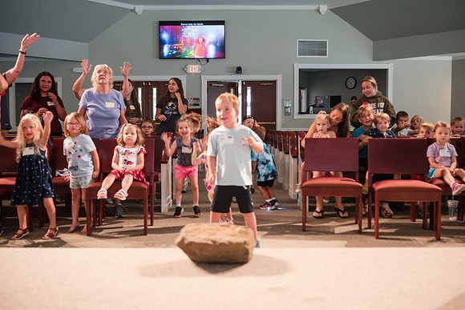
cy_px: 155
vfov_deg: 35.8
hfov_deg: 51.7
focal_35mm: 37
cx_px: 233
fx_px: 480
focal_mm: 35
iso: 1800
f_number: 2.8
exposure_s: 1/125
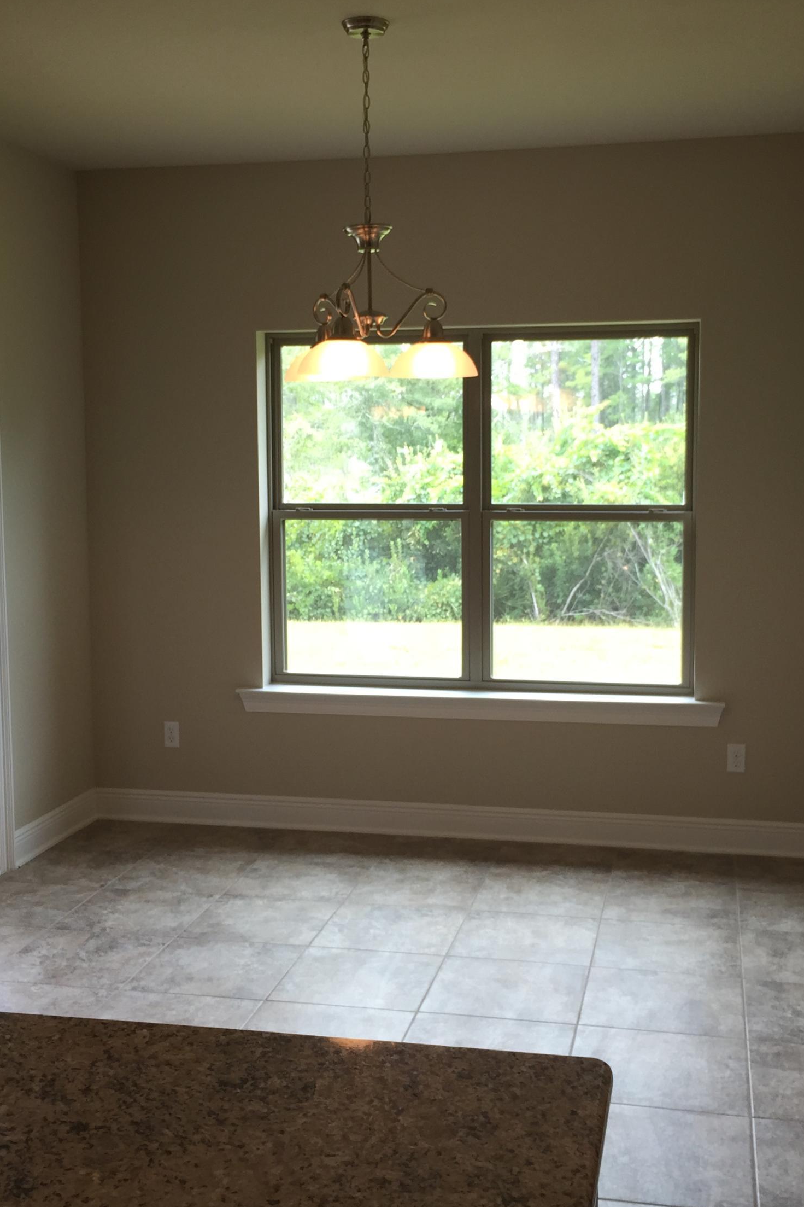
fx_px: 1374
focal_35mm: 41
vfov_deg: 47.4
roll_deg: -0.6
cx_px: 390
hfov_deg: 32.6
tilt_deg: -5.5
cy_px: 601
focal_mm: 4.15
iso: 32
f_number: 2.2
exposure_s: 1/60
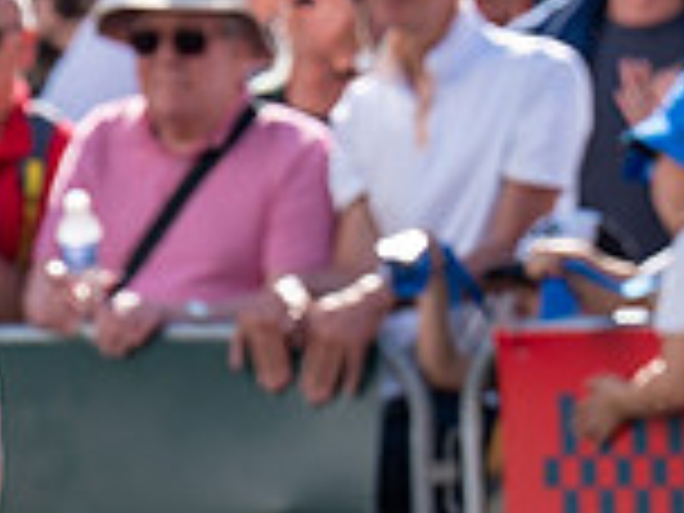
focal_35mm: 1173
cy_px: 523
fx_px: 23178
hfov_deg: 1.7
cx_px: -27
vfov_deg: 1.3
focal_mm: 178
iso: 125
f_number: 3.5
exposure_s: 1/1000
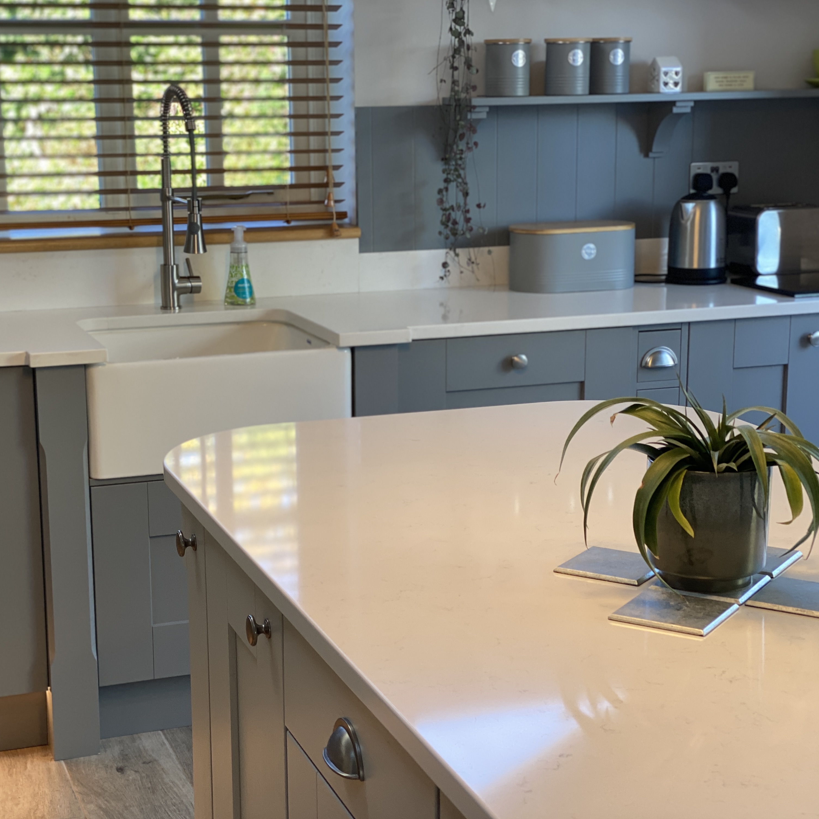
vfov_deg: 27.7
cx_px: 358
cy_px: 408
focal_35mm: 62
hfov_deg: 27.7
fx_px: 1660
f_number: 2
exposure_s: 1/100
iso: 50
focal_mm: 6
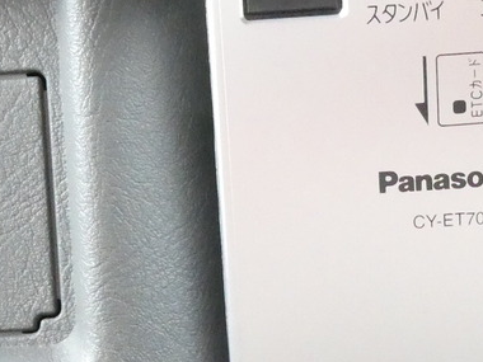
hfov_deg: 19.4
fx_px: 1409
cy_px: 365
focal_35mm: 101
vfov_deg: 14.4
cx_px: 212
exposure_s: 1/60
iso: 1250
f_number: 3.3
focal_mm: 4.3
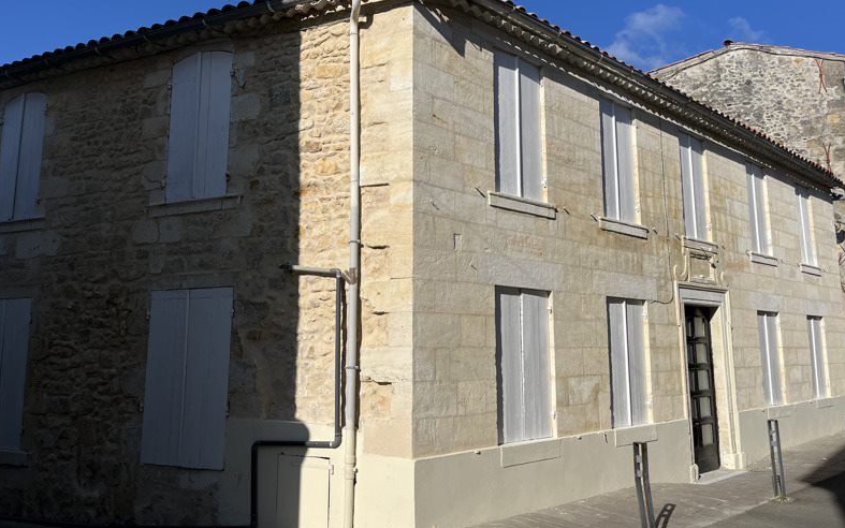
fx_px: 645
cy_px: 235
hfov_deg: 66.5
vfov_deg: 44.5
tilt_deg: +10.6
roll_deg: -0.6
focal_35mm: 28
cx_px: 419
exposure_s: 1/7874
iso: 50
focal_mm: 5.1
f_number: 1.6
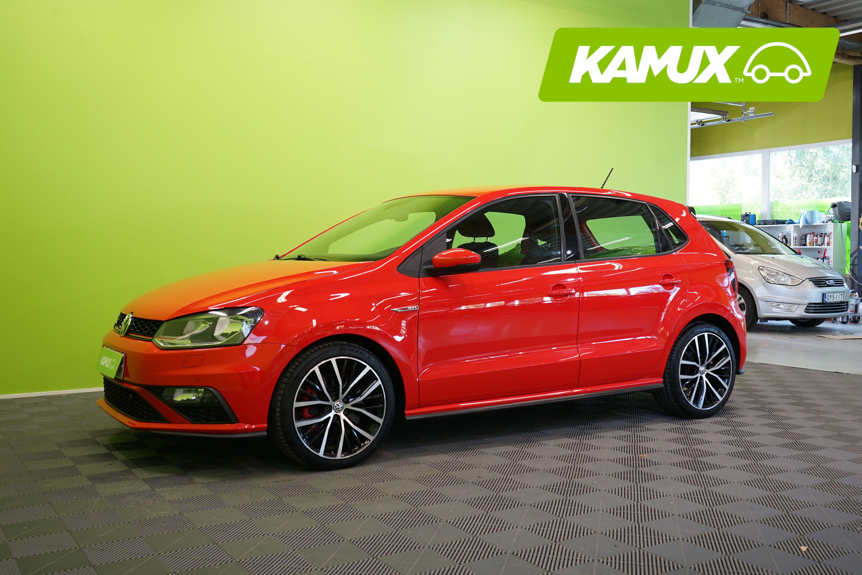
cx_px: 431
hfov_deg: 54.4
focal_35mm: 35
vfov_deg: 37.9
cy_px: 288
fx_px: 838
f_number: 5.6
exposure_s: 1/25
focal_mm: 35
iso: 400
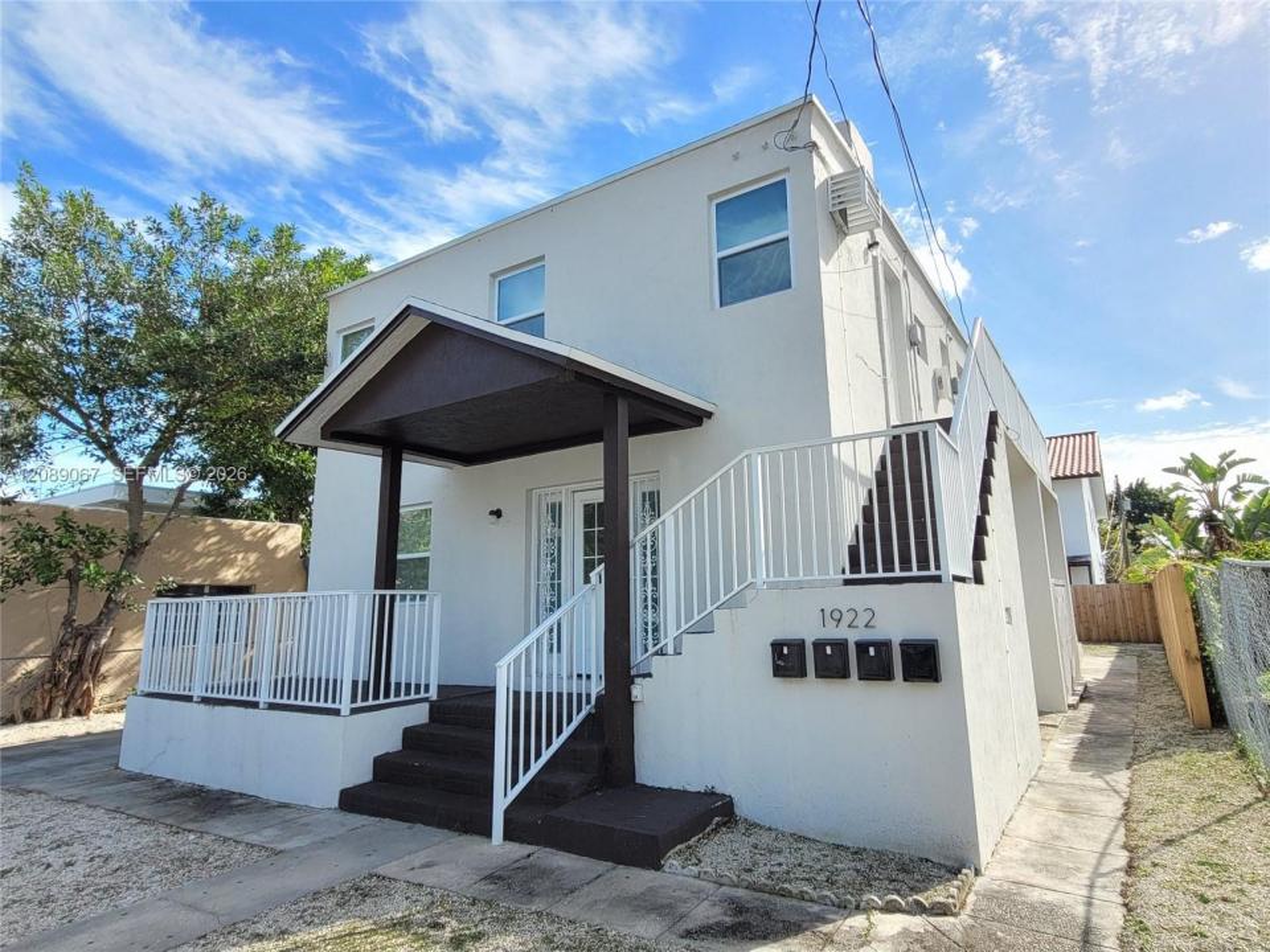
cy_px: 476
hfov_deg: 106.2
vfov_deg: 89.9
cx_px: 635
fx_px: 477
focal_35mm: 13
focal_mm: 1.74
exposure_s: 1/667
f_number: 2.2
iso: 40
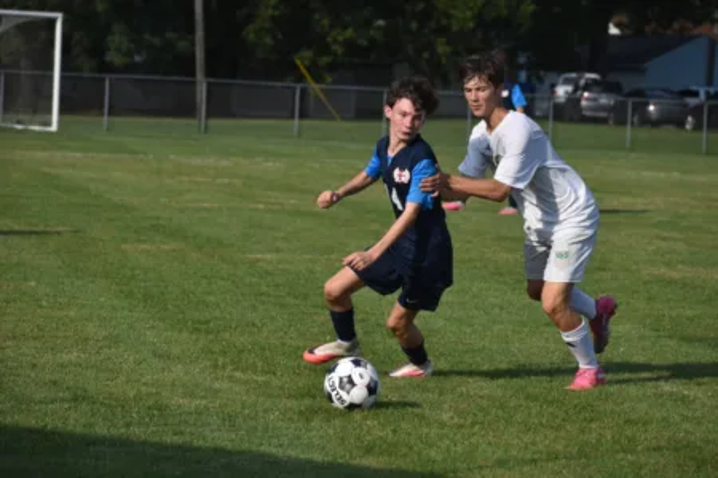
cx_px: 359
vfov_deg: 8.3
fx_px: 3291
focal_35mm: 165
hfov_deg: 12.5
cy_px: 239
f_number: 5
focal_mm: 110
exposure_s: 1/4000
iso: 500
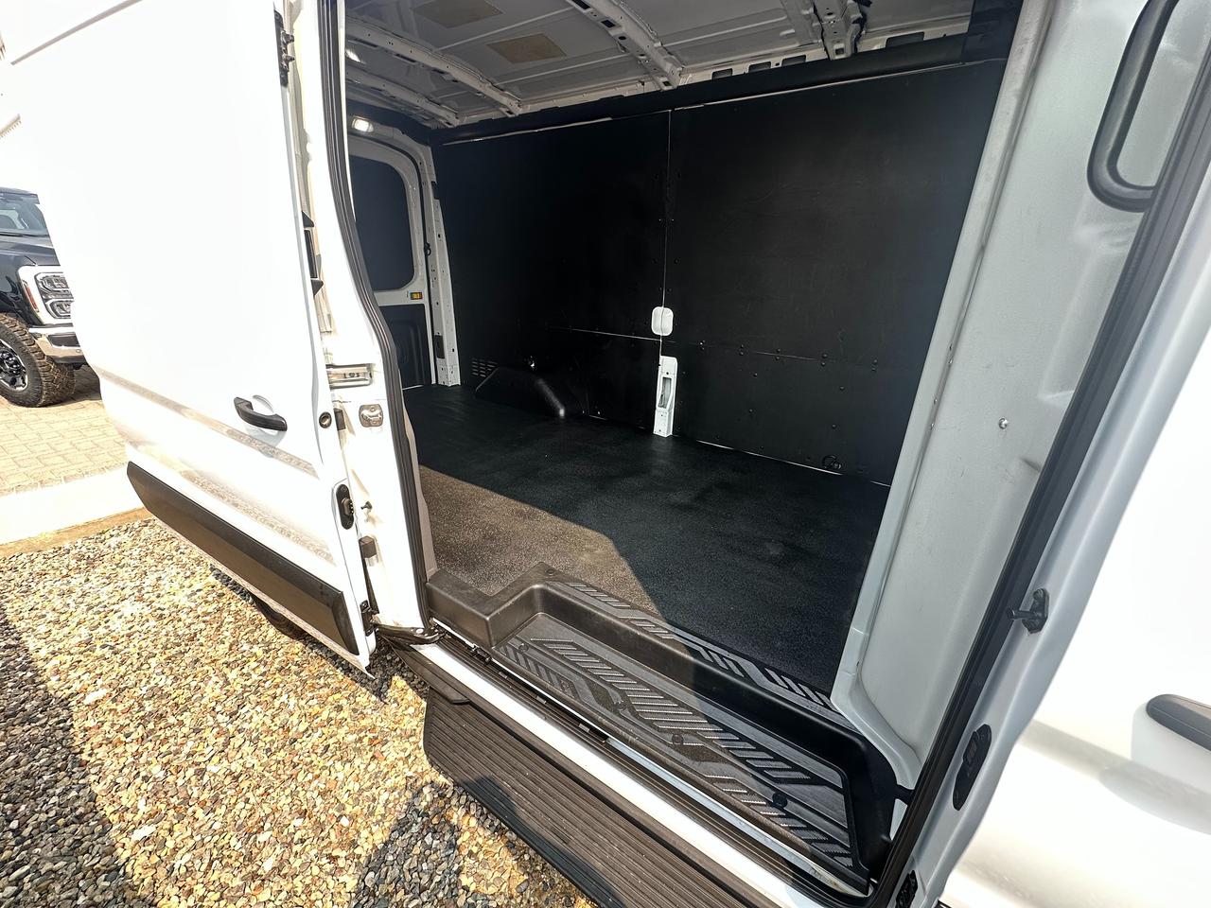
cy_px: 454
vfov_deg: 85.7
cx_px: 606
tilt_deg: -21.1
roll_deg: +0.6
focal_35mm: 14
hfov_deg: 102.1
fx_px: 490
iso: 40
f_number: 2.2
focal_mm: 2.22
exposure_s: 1/120
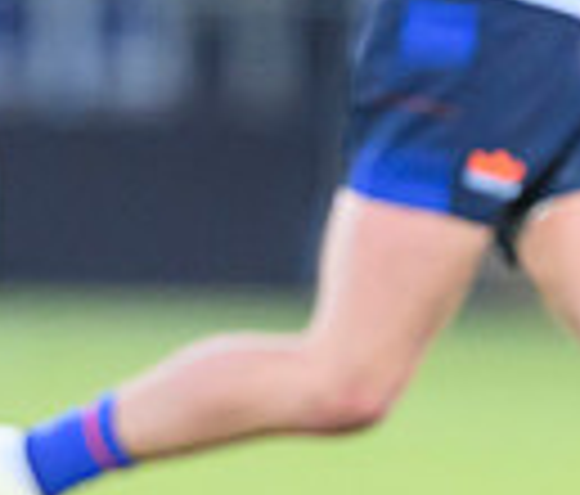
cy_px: 206
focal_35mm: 2223
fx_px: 39160
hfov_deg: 0.8
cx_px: -177
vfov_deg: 0.7
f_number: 3.5
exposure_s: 1/1000
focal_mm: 400
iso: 4000
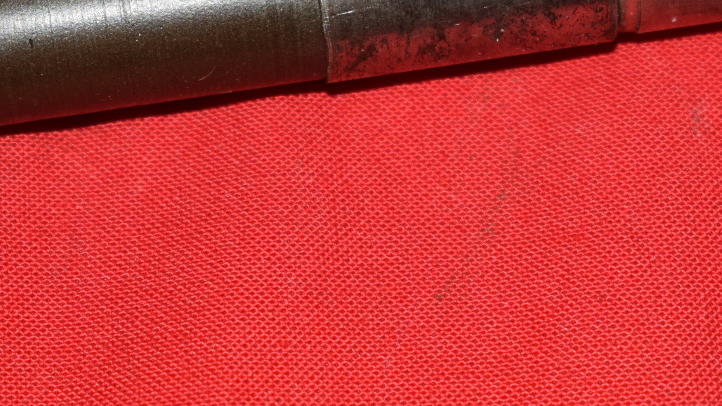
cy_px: 43
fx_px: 3178
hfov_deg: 13.0
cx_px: 403
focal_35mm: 166
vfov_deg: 7.3
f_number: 5.6
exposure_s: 1/160
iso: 640
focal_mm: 55
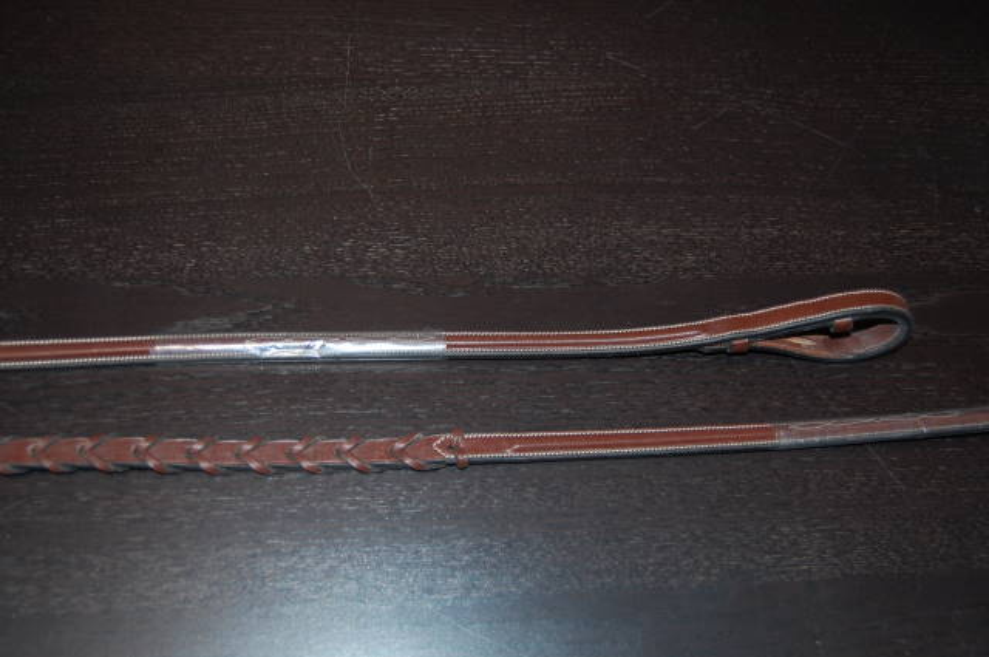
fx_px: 1070
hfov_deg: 49.6
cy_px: 328
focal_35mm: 39
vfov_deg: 34.1
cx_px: 494
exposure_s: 1/60
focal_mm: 26
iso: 400
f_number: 4
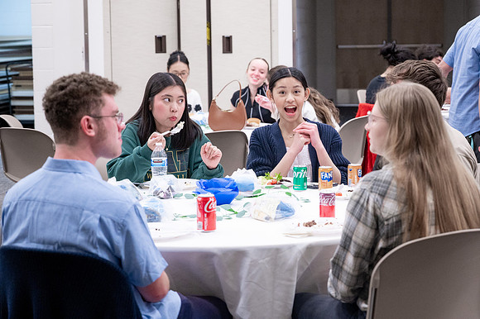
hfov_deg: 24.1
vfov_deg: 16.2
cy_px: 127
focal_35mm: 84
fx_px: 1123
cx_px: 289
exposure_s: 1/200
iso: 1600
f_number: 4
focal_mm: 70
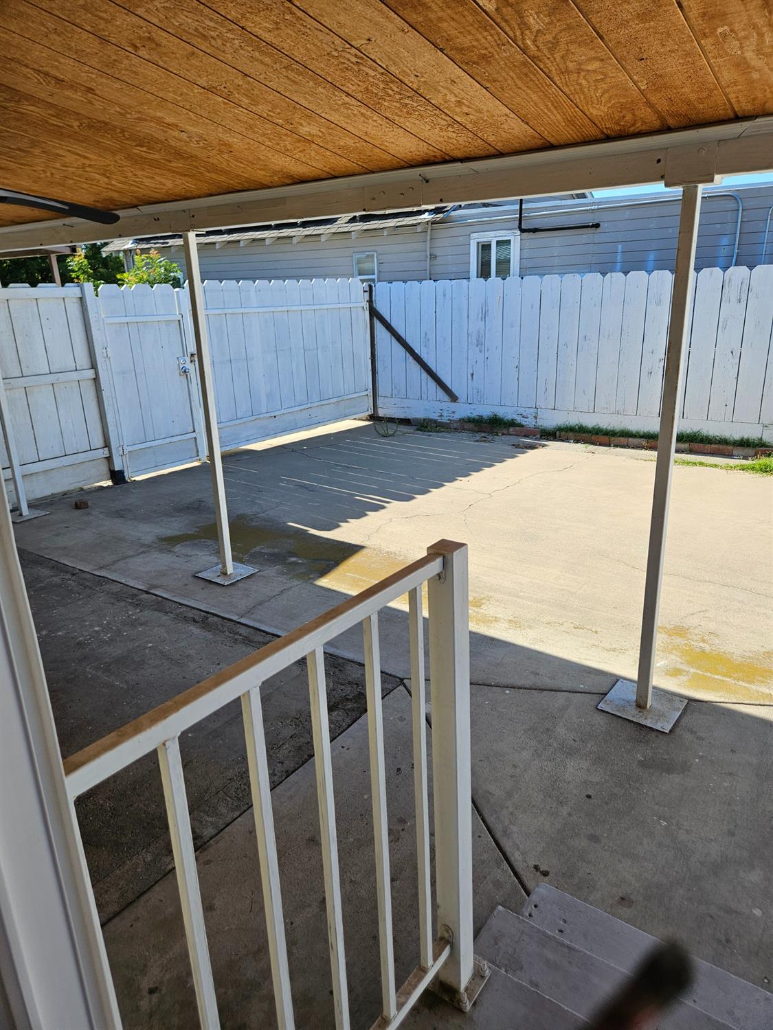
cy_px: 515
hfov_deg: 58.9
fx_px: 685
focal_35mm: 23
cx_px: 386
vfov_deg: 73.9
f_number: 1.8
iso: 40
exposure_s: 1/1238
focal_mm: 5.4
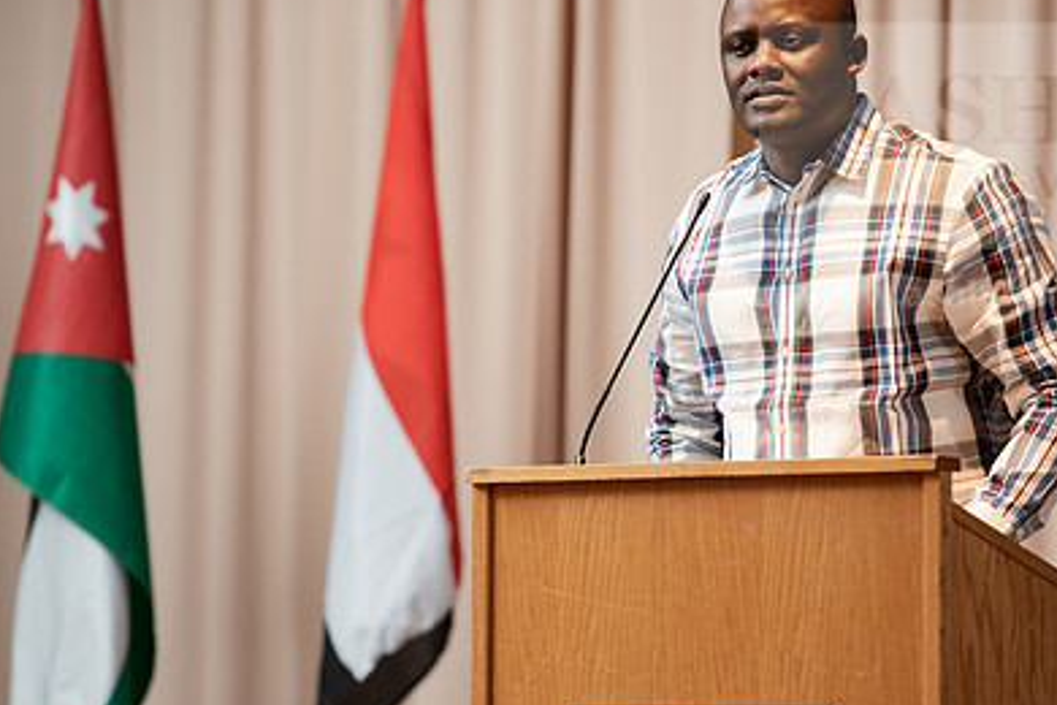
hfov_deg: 7.7
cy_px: 351
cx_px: 678
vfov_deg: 5.1
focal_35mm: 268
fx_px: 7868
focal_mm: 180
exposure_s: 1/200
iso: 1250
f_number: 3.2
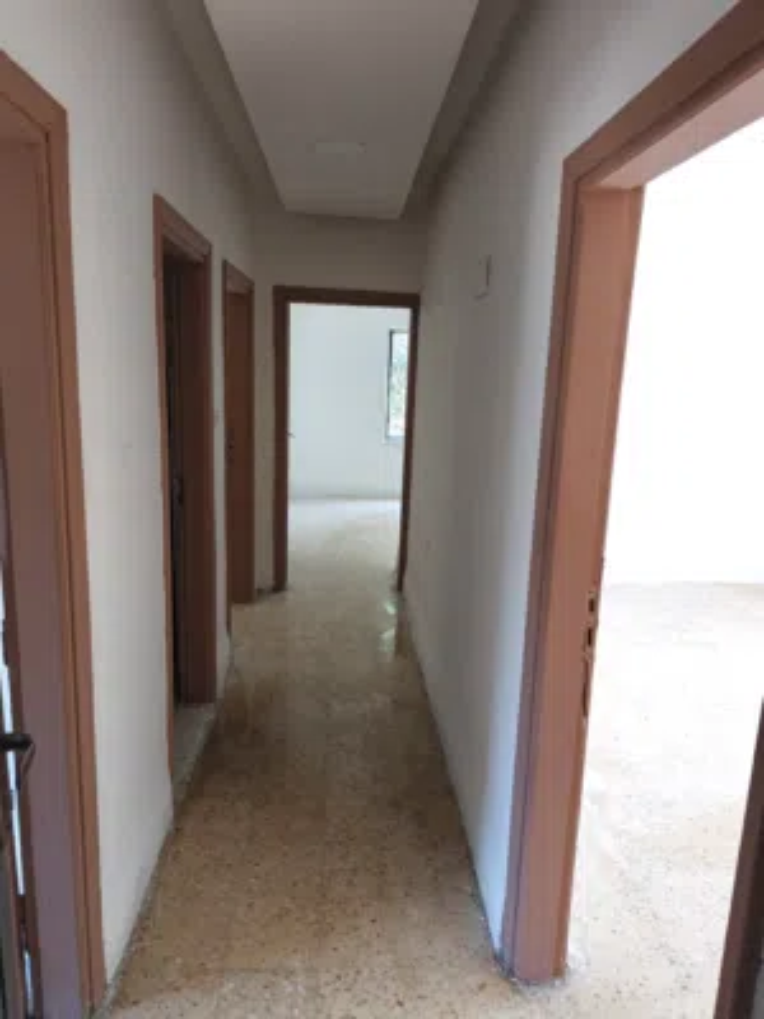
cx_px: 382
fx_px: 677
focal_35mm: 23
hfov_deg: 58.9
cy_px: 510
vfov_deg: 73.9
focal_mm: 5.56
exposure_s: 1/50
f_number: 1.8
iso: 201
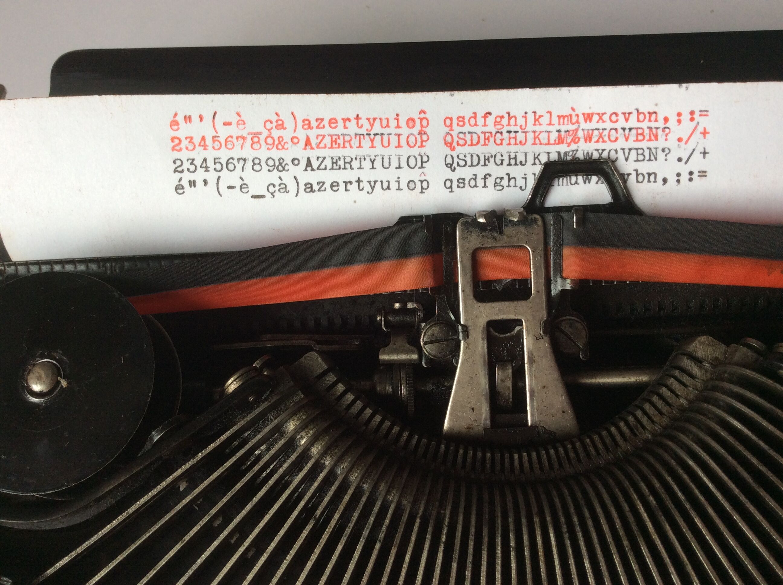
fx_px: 723
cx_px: 392
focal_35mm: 32
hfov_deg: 56.9
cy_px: 292
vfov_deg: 44.1
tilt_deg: -74.4
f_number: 2.4
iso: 40
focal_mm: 3.3
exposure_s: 1/100
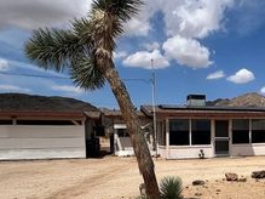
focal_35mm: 38
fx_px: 291
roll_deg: +0.8
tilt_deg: -2.9
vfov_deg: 36.6
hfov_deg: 45.5
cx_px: 226
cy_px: 155
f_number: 1.8
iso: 32
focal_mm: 1.57
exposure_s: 1/3125
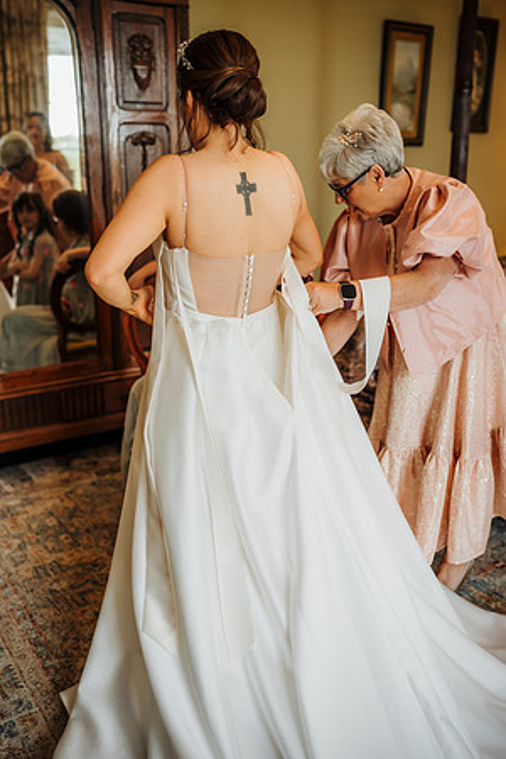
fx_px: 738
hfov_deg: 37.9
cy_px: 380
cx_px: 253
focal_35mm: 35
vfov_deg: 54.4
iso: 400
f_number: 2
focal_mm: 35
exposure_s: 1/100
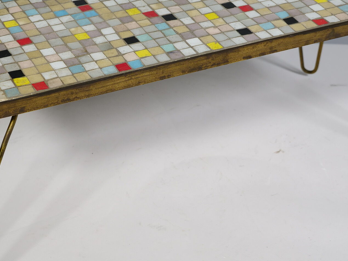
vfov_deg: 16.2
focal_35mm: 91
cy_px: 111
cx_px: 123
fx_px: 915
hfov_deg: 21.5
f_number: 3.5
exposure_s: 1/160
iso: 200
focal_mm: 22
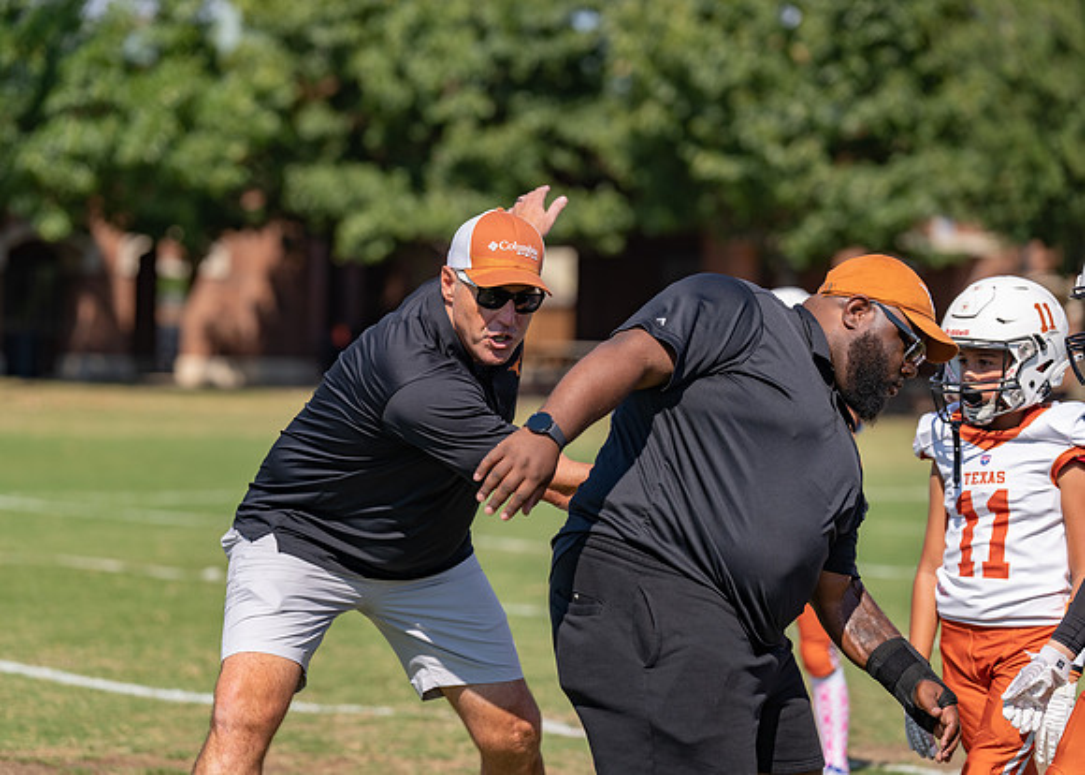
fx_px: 4487
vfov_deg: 9.9
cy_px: 388
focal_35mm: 146
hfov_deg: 13.8
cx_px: 542
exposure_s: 1/1600
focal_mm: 139
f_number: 3.5
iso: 100
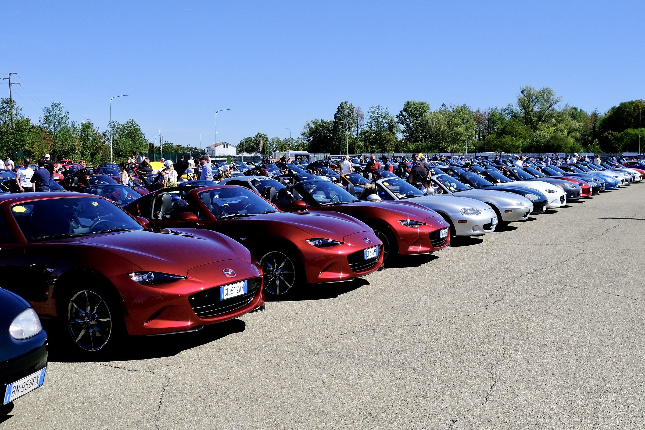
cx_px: 322
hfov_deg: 54.4
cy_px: 215
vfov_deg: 37.9
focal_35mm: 35
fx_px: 627
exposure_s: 1/5800
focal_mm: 23
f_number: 5.6
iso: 1000
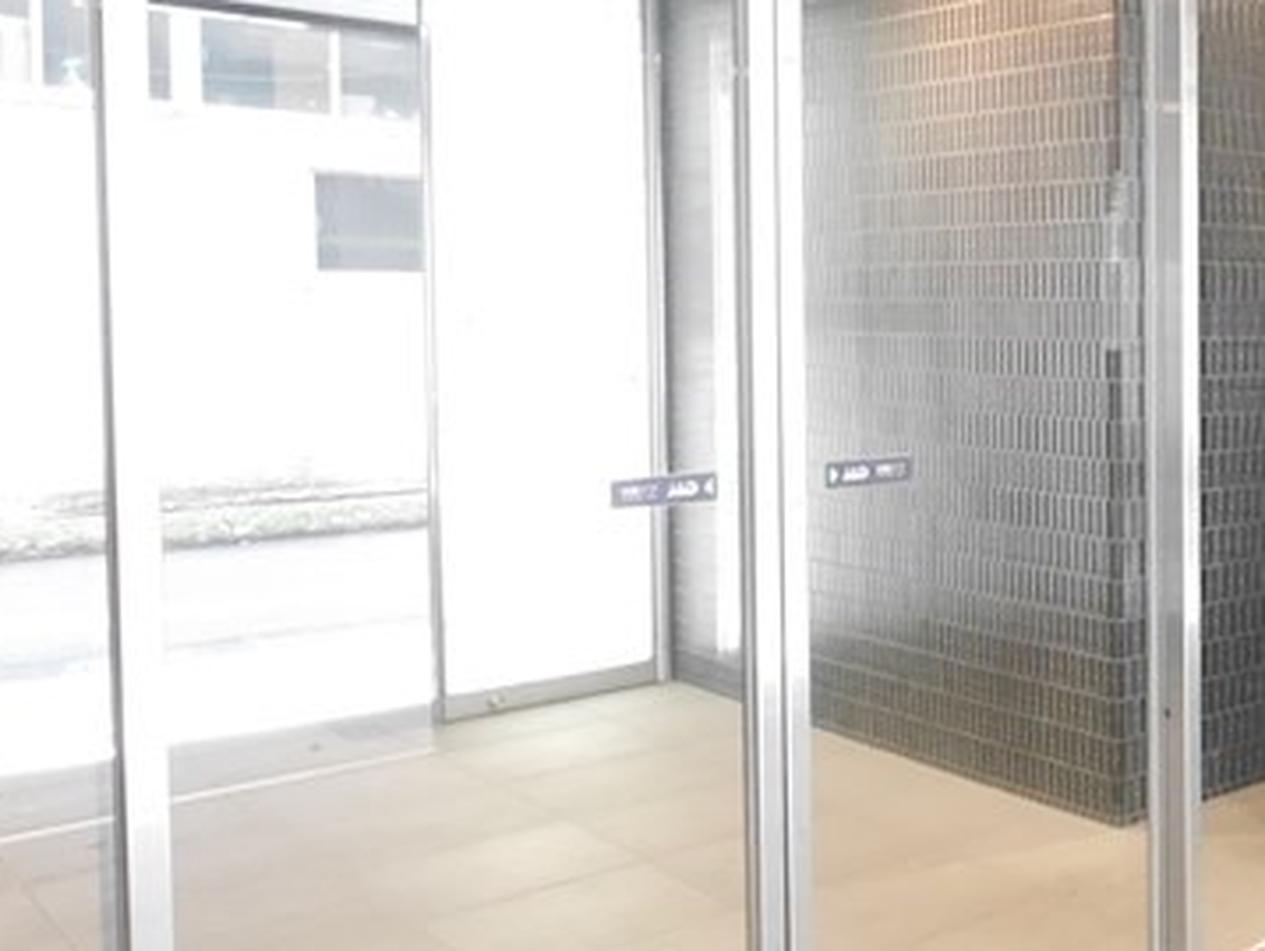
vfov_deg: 35.9
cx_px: 1558
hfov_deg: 35.5
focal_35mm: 40
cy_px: 392
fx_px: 1463
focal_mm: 7
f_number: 4
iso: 3200
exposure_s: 1/25
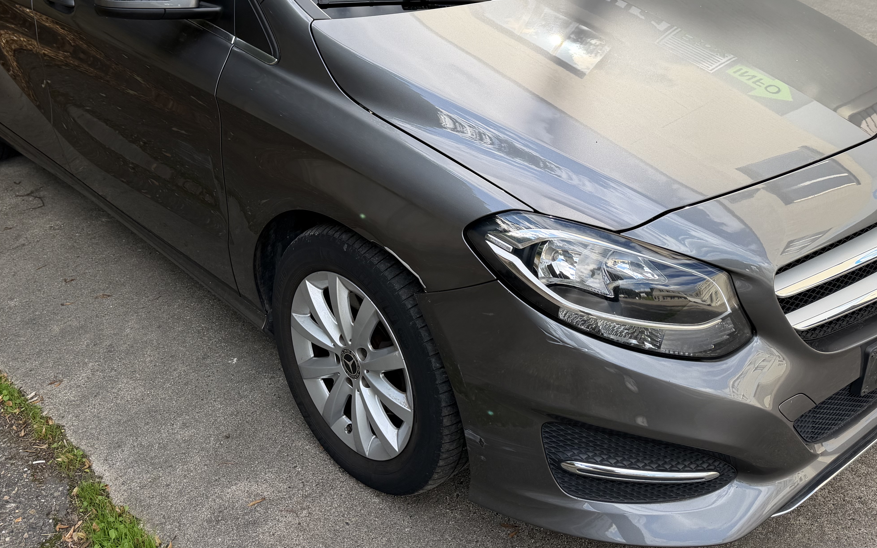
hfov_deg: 52.7
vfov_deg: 33.6
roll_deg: +1.0
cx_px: 460
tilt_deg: -21.1
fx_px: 884
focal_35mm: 37
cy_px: 125
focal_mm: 6.76
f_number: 1.78
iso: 80
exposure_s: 1/1361
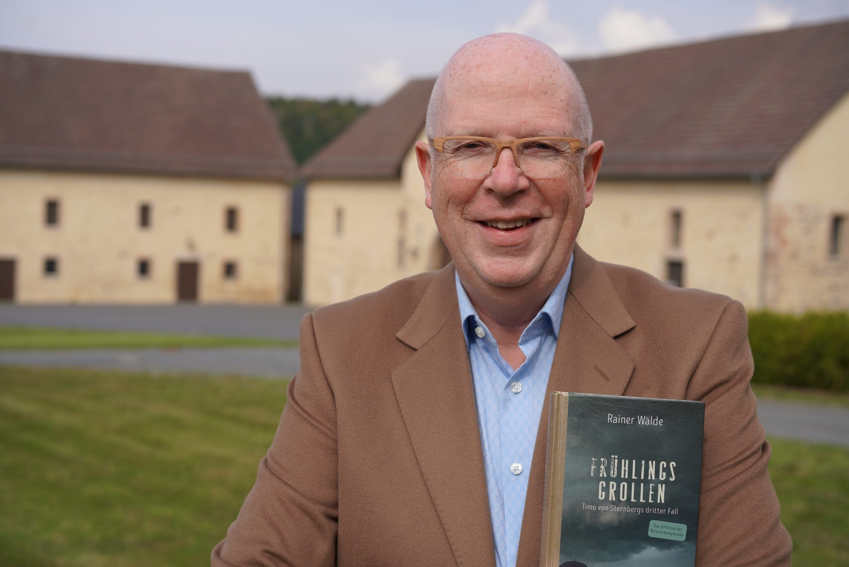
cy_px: 284
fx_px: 1297
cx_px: 424
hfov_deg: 36.2
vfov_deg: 24.6
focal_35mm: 55
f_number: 4.5
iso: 100
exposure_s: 1/640
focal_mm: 55
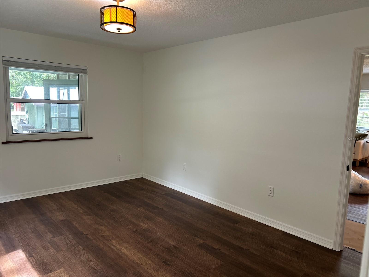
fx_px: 277
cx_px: 184
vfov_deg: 53.1
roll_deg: -1.4
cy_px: 138
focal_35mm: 26
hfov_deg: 67.3
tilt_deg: -7.4
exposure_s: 1/60
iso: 100
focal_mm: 5.7
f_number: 1.5
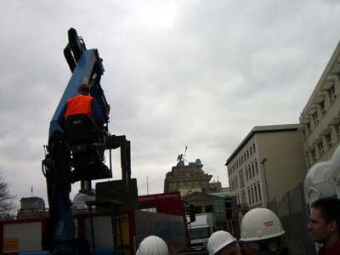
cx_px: 170
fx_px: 373
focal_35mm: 38
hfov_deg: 49.0
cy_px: 128
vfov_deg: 37.7
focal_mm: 6.2
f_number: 4.3
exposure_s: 1/250
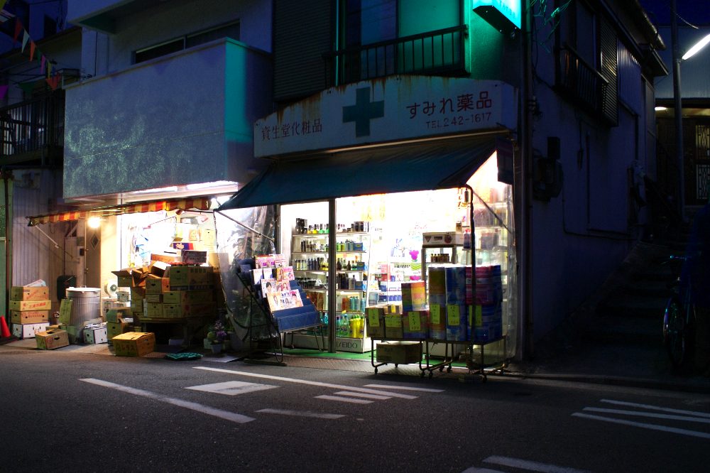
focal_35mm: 27
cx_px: 355
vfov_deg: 47.9
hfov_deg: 67.4
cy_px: 236
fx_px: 532
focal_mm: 18
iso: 400
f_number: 3.5
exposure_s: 1/8
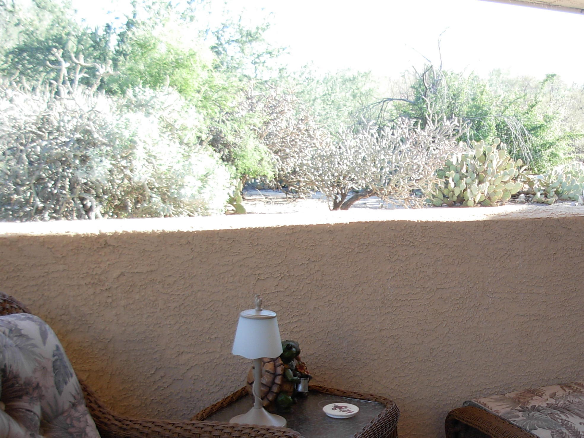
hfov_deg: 32.6
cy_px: 325
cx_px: 441
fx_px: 978
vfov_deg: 25.0
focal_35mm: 58
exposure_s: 1/85.4
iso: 79
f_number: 2.9
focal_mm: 6.3
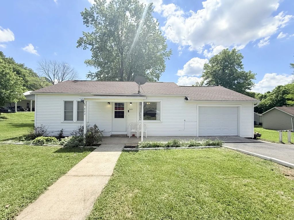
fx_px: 119
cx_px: 147
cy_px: 110
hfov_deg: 102.1
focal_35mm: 14
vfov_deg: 85.7
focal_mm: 2.22
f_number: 2.2
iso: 80
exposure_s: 1/2611
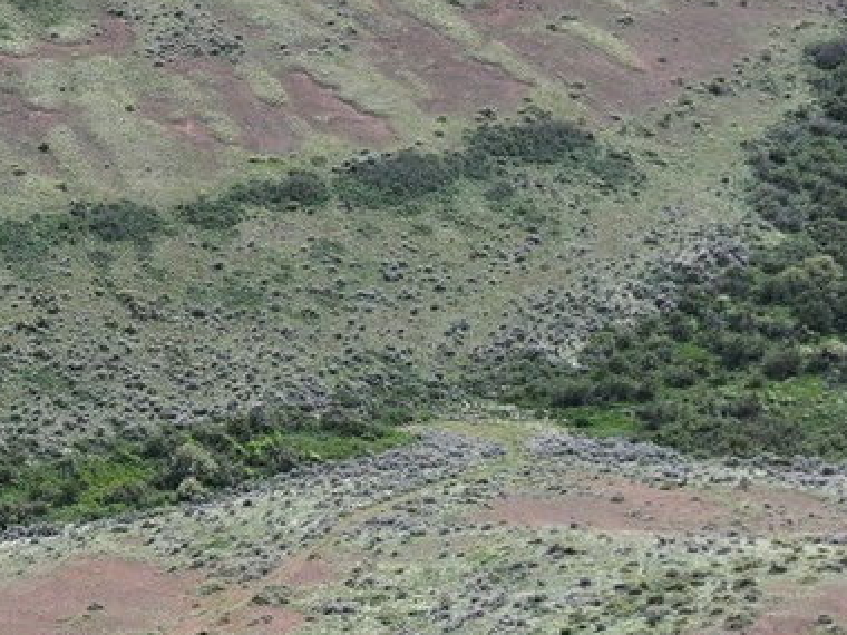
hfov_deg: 17.1
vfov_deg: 14.6
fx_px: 2471
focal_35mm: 101
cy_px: 203
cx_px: -517
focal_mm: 12.29
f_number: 2.8
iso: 180
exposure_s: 1/2000
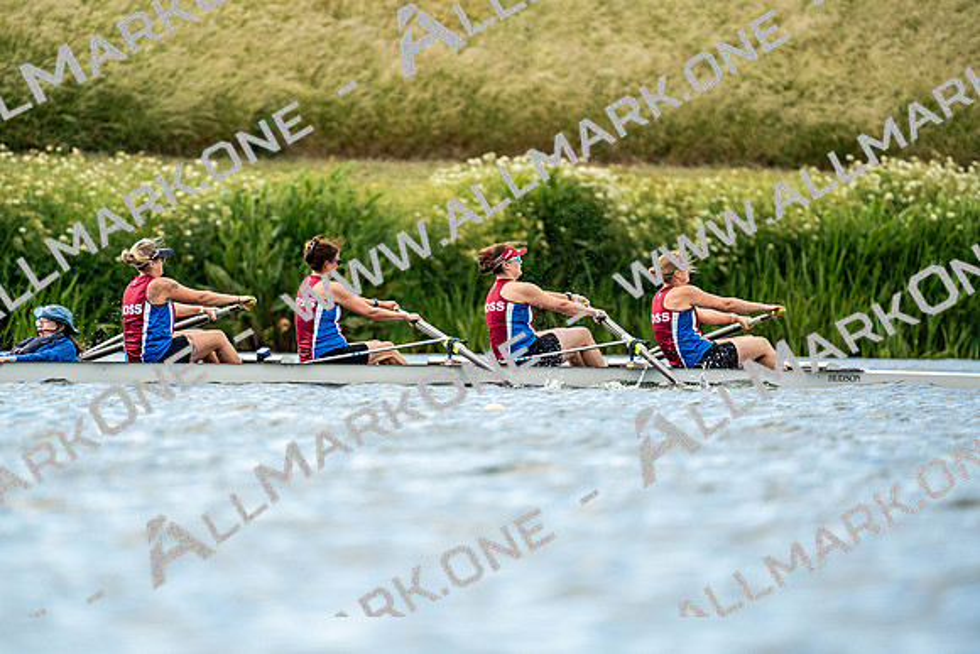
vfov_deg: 2.3
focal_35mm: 600
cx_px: 490
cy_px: 327
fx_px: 16336
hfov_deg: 3.4
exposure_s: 1/2000
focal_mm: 600
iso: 640
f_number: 6.3
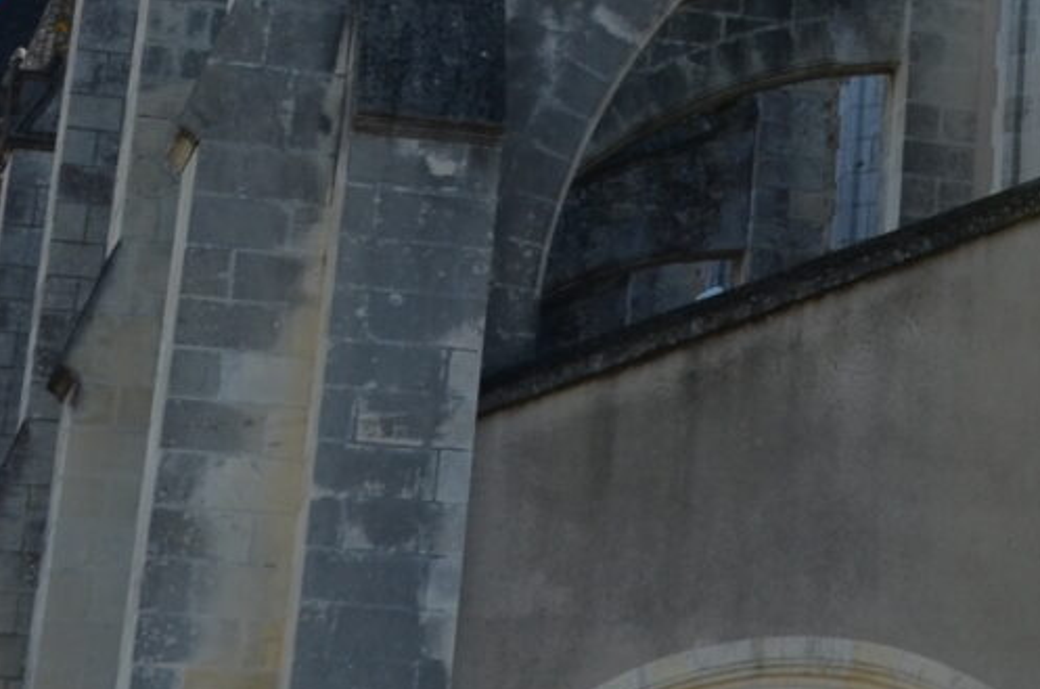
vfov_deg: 7.8
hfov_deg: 11.1
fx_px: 4900
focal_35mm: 170
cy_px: -538
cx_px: 1992
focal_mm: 22
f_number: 8
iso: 110
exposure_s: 1/250
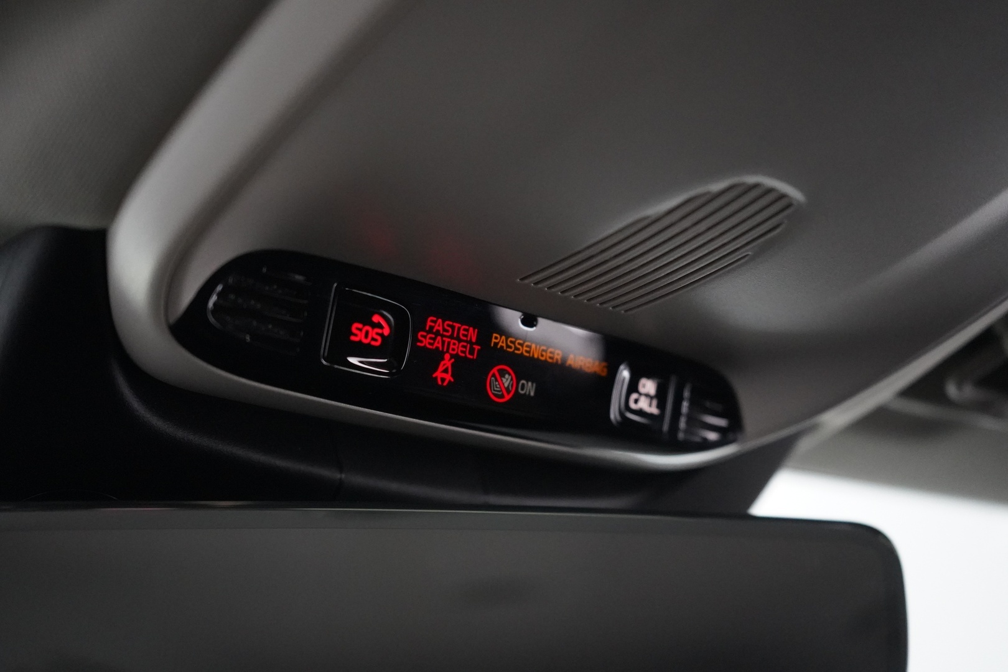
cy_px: 336
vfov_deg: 35.9
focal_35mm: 37
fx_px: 1036
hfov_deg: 51.9
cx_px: 504
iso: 12800
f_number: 4
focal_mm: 37
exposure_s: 1/125
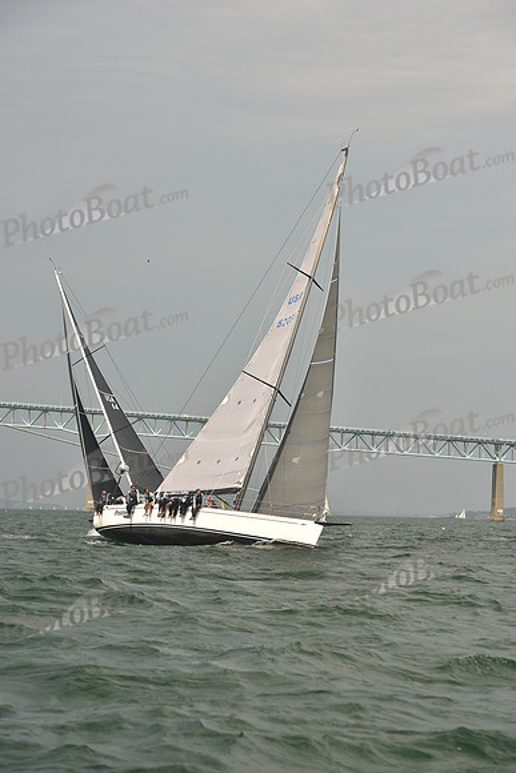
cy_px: 386
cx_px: 258
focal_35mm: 95
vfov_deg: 21.5
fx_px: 2041
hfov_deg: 14.4
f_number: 5.6
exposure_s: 1/640
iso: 250
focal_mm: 95
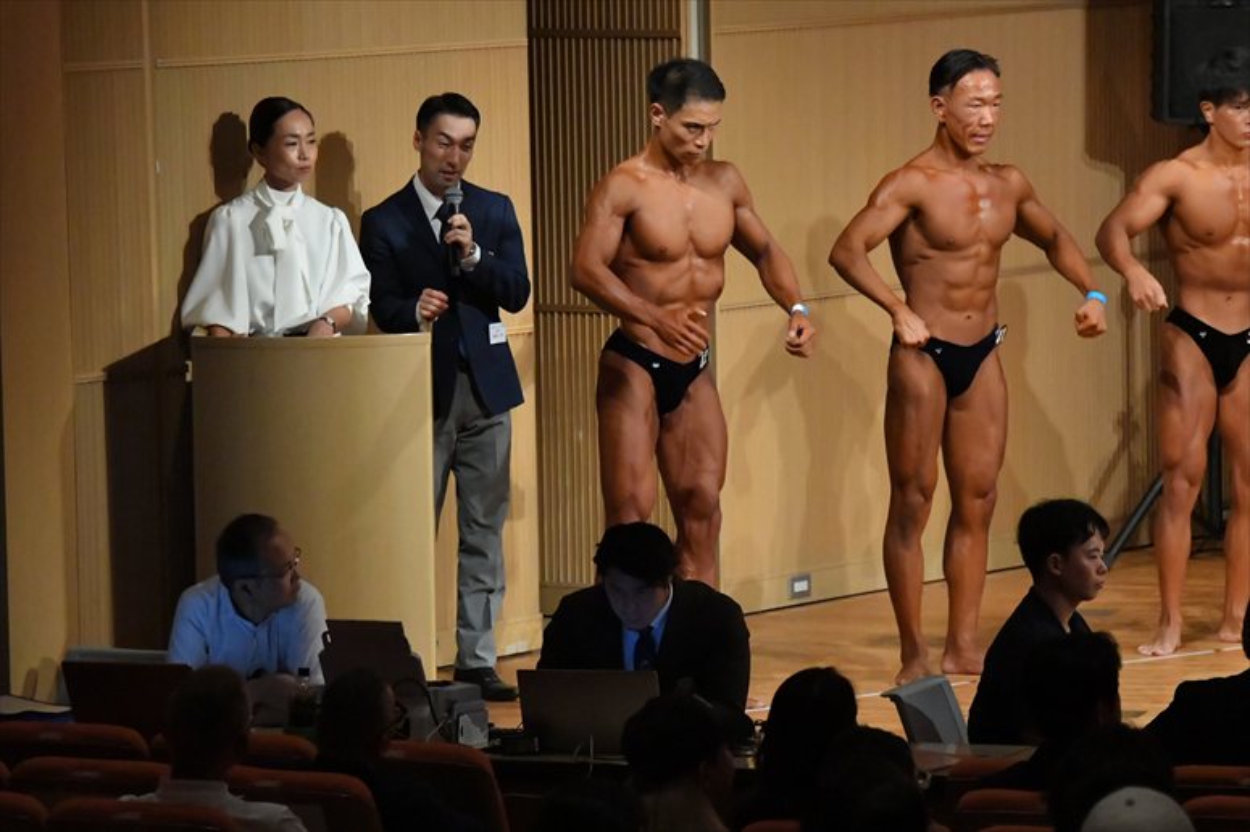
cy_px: 416
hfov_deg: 9.2
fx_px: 7809
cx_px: 625
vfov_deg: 6.1
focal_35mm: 225
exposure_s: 1/400
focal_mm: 150
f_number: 5.6
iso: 10000
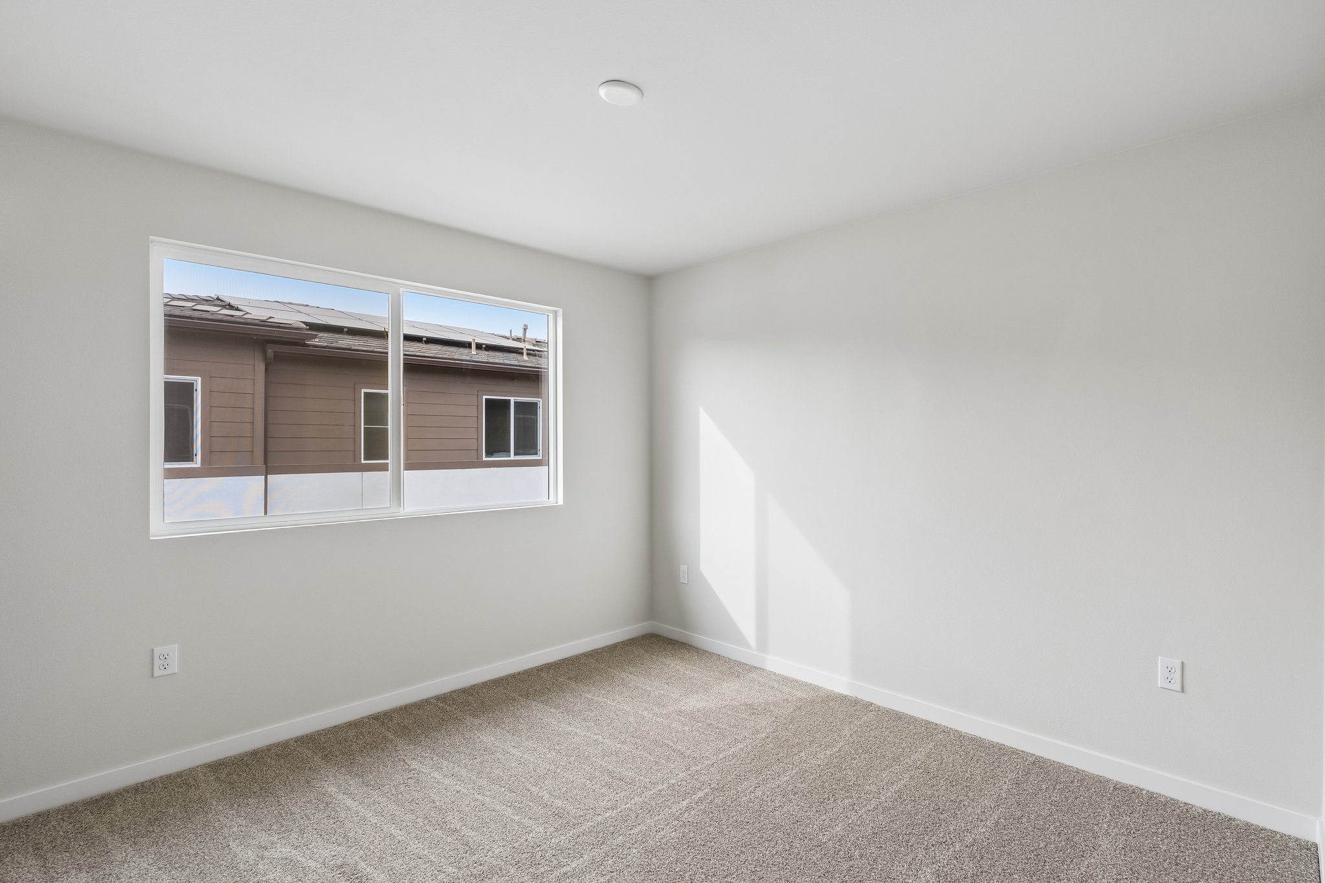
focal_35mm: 16
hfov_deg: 95.0
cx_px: 662
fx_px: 607
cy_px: 442
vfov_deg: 72.0
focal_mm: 16.5
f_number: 8
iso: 200
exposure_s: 1/60
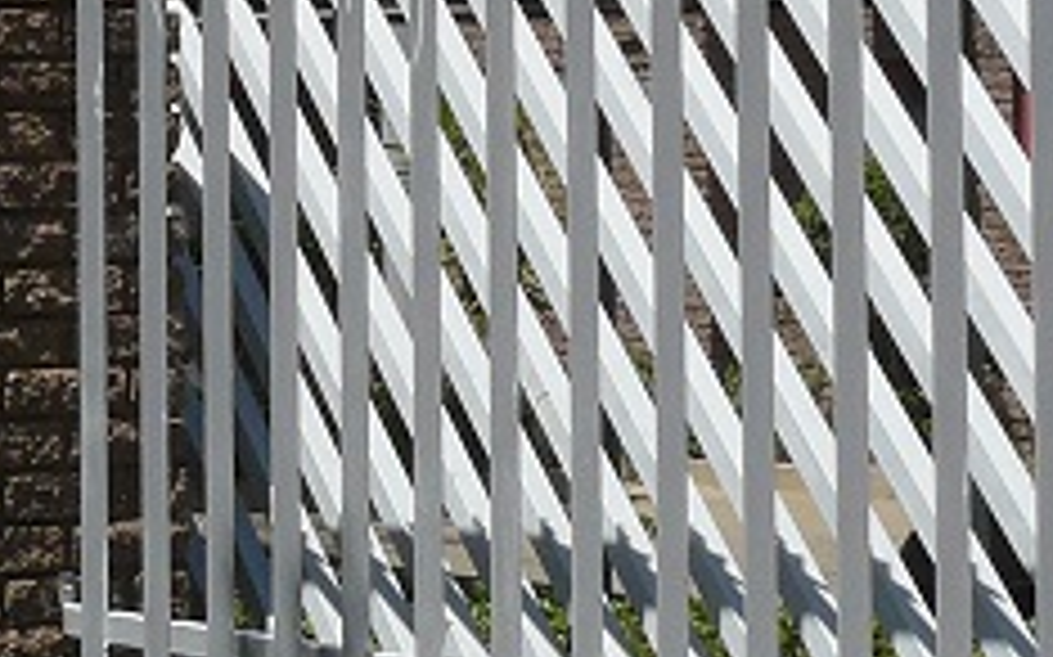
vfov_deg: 7.7
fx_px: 4790
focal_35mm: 167
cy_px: -338
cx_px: 162
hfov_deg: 12.5
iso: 100
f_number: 6.3
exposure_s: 1/400
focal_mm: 6
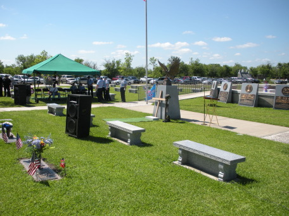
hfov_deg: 51.4
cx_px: 144
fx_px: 301
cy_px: 108
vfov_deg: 39.7
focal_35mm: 36
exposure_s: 1/906
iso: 88
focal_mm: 6.3
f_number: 3.5
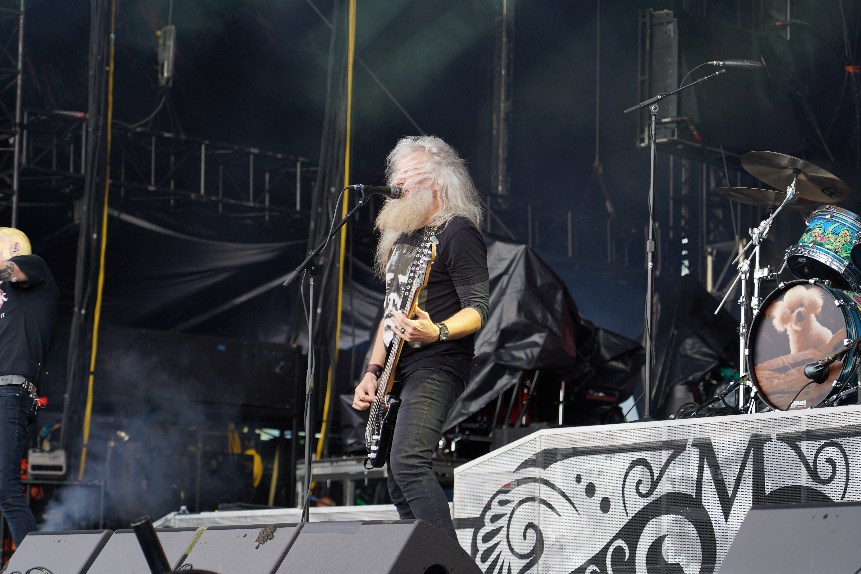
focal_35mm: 105
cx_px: 430
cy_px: 287
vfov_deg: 13.0
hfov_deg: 19.5
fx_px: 2511
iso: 100
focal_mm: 105
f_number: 4
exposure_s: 1/125
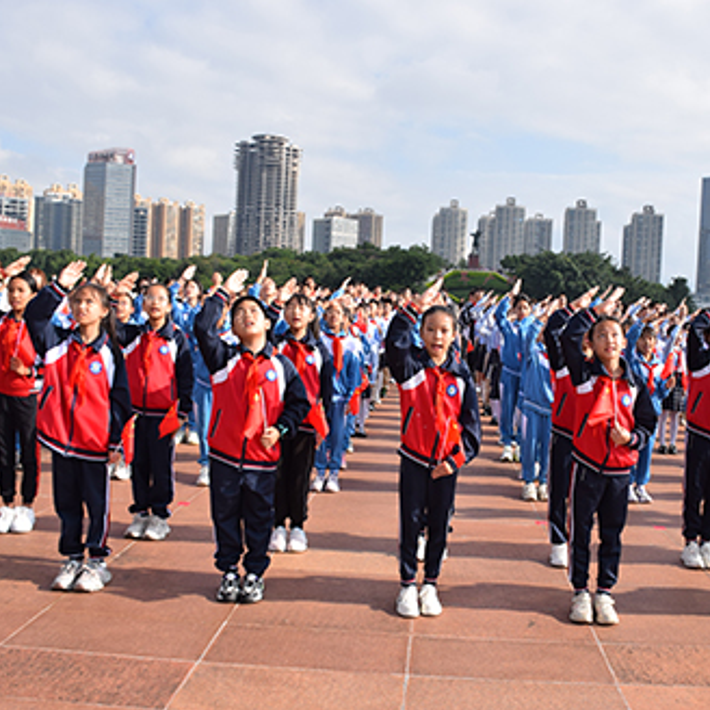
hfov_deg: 46.9
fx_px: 812
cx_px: 431
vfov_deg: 47.2
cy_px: 354
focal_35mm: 35
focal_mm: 18
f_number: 6.3
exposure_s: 1/1600
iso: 400
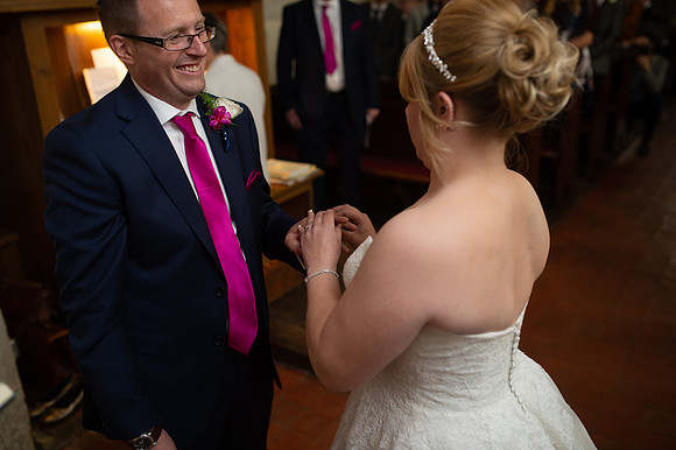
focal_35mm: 35
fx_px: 657
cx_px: 338
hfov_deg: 54.5
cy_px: 225
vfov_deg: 37.8
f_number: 2.5
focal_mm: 35
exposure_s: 1/100
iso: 500
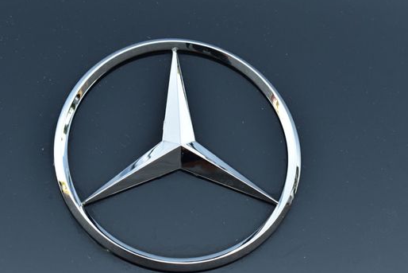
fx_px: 1163
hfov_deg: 19.9
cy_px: 159
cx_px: 215
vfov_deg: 13.3
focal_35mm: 103
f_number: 8
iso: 400
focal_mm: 55
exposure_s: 1/80
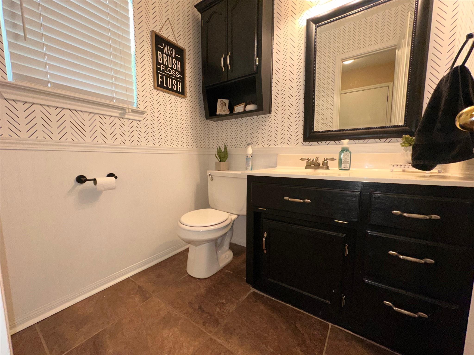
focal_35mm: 14
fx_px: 192
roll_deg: -0.4
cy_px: 178
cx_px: 237
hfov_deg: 102.1
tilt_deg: -6.0
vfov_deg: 85.7
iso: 125
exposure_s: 1/120
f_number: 2.2
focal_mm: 2.22
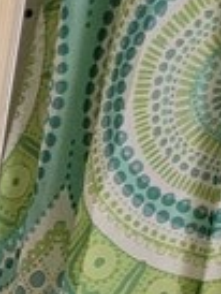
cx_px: -474
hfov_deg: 7.2
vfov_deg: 10.0
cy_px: 640
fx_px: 1521
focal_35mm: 179
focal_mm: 6.7
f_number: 1.8
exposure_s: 1/60
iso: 100
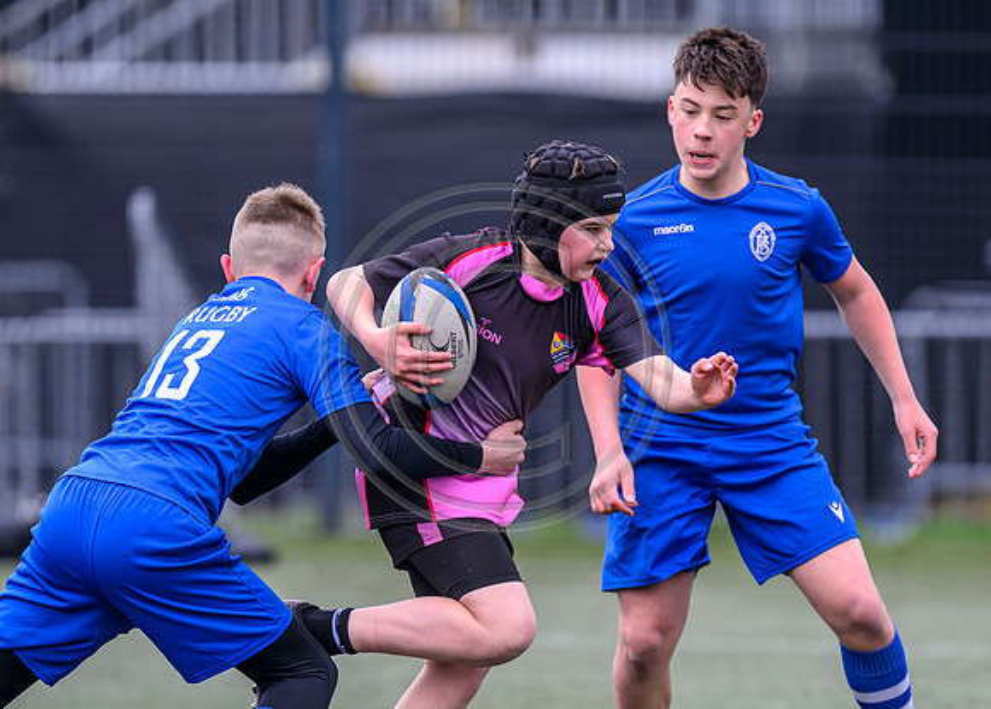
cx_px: 566
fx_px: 17885
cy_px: 378
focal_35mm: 635
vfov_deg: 2.3
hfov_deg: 3.2
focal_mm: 400
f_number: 3.5
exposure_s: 1/1600
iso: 800
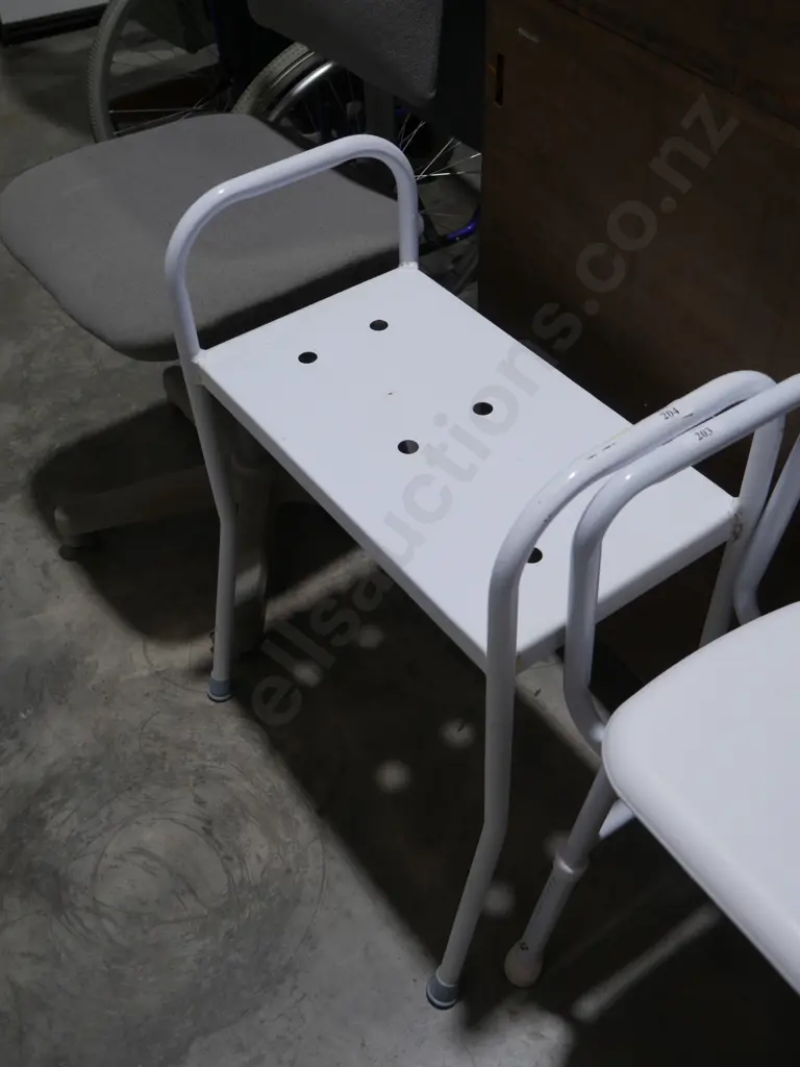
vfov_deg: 54.0
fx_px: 1048
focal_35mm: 34
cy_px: 534
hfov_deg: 41.8
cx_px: 400
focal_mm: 17
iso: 200
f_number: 4
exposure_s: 1/125
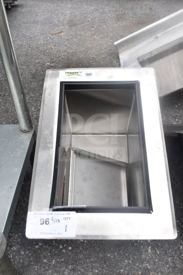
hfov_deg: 38.4
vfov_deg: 55.1
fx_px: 263
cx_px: 92
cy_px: 138
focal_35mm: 34
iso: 200
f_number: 5.6
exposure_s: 1/125
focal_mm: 23
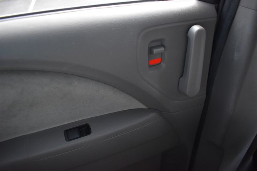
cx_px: 128
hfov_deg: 67.4
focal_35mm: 27
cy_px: 86
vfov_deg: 48.0
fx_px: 193
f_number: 3.5
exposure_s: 1/200
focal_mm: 18
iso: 800
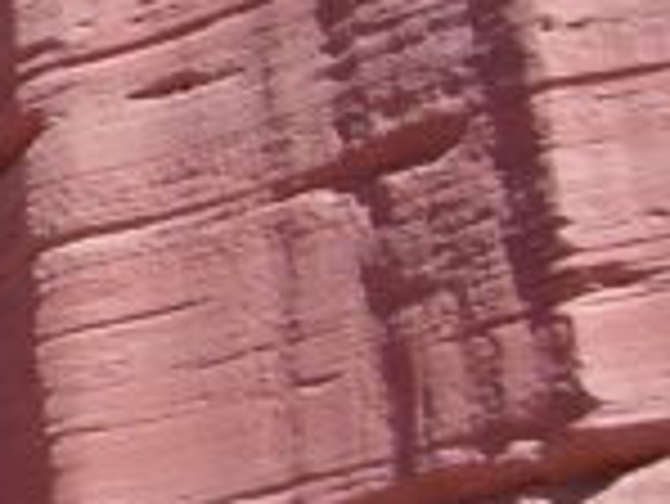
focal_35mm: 192
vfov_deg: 7.7
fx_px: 3719
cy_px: 22
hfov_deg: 9.2
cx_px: -944
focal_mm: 4.6
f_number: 5.6
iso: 80
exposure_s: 1/200
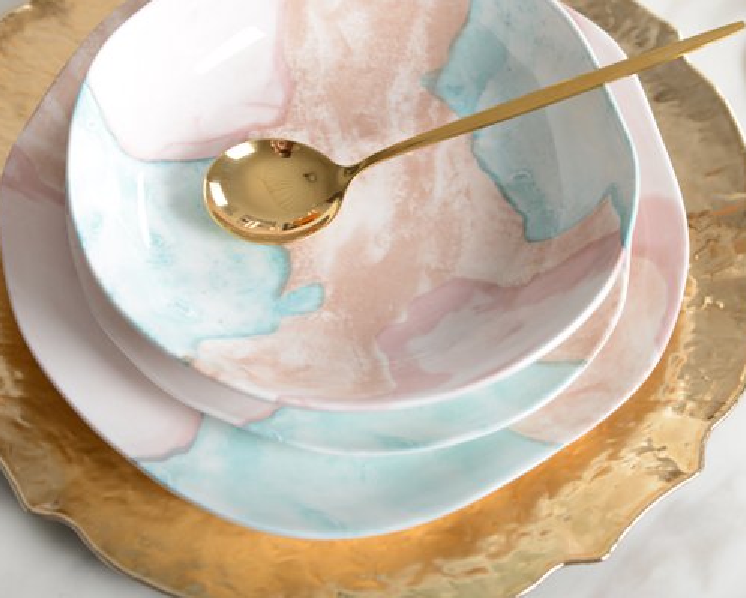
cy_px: 255
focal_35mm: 68
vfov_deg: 22.5
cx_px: 377
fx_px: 1502
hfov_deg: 27.9
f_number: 4
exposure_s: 1/200
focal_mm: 45
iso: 100
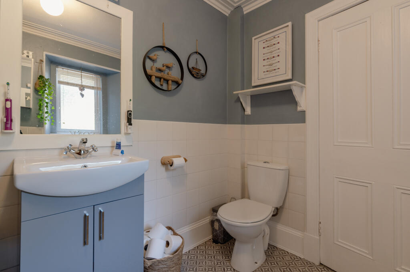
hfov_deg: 93.3
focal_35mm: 17
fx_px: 193
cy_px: 136
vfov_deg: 70.3
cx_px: 205
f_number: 8
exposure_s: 1/13
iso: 400
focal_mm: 17
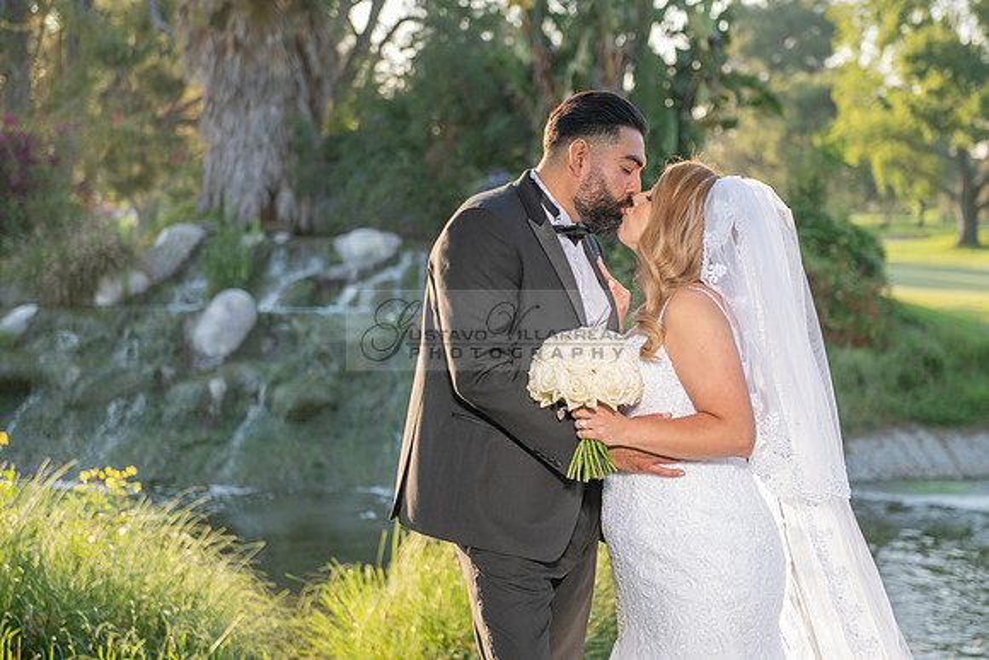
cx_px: 554
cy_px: 290
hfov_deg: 25.8
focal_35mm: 78
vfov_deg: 17.4
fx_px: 2154
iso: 200
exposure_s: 1/320
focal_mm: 70
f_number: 3.5
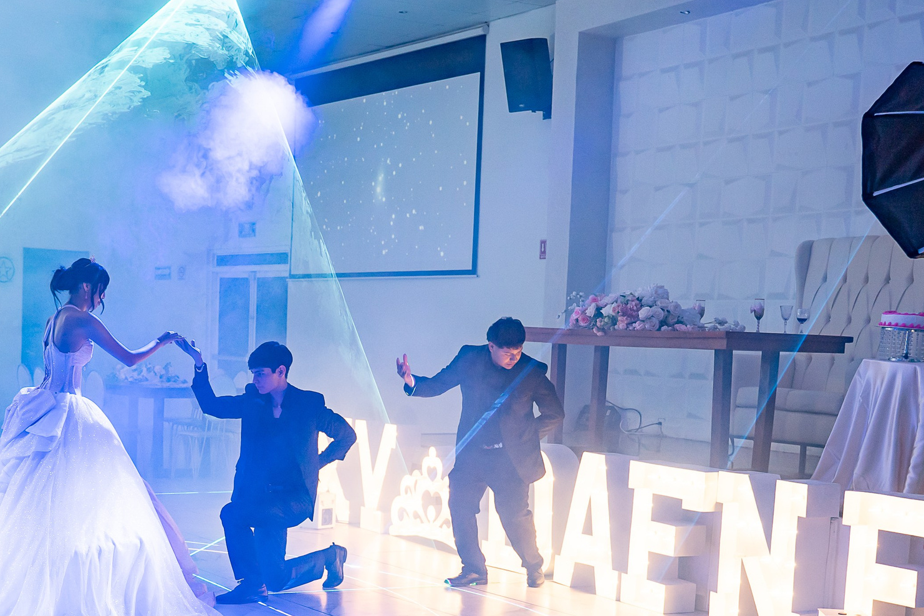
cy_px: 488
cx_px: 297
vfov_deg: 23.4
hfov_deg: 34.7
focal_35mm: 57
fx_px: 1463
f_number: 3.5
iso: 500
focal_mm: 33
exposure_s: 1/125
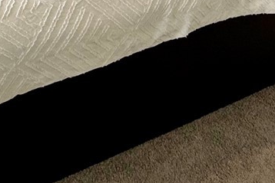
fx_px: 497
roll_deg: -1.4
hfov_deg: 29.4
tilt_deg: -15.2
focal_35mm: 65
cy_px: -193
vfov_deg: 15.9
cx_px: 16
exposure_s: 1/120
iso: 80
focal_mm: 2.22
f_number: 2.2
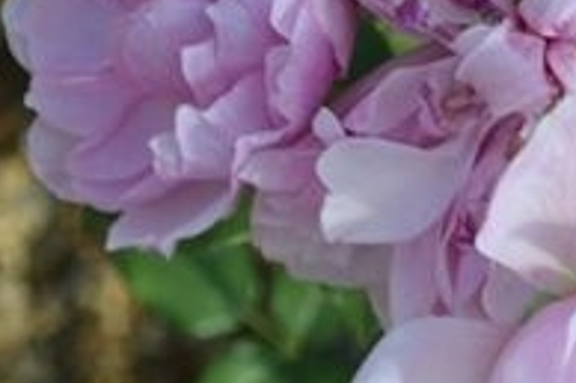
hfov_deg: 10.9
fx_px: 2973
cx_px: 653
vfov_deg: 7.3
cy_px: 9
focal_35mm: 186
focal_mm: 40
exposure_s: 1/160
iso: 100
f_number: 6.3
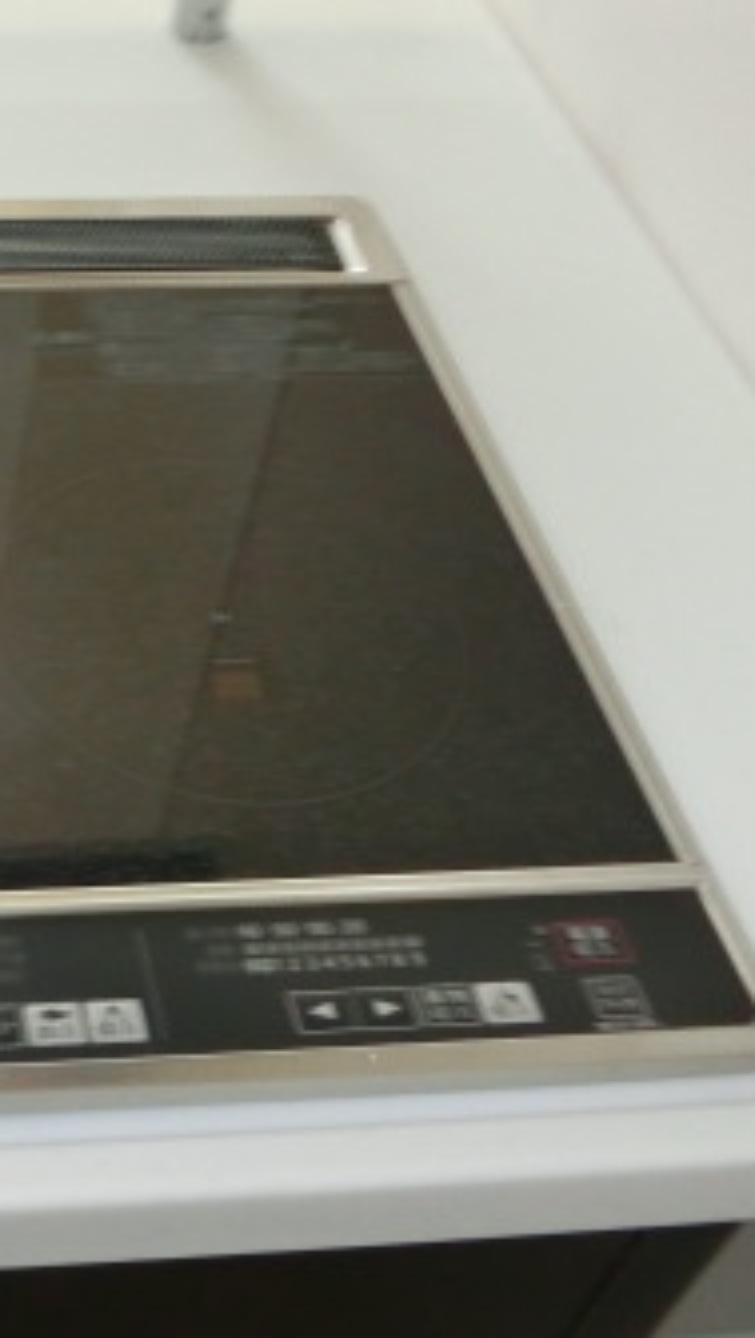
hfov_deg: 20.9
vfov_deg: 39.8
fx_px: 1847
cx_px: -240
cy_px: 575
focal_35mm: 52
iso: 400
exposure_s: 1/30
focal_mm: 4.5
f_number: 3.5
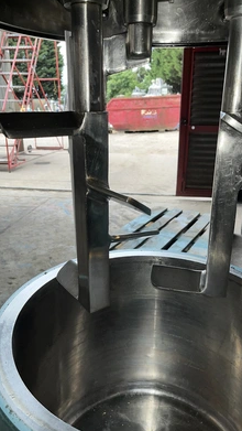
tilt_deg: -19.8
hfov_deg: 40.2
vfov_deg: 66.1
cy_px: 215
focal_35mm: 29
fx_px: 331
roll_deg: +0.0
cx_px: 126
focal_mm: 5.1
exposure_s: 1/249
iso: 32
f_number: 1.6
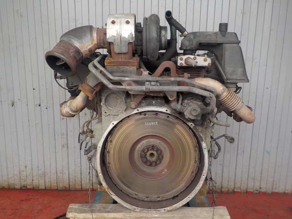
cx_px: 146
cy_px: 110
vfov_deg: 46.8
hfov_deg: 60.0
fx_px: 253
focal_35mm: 30
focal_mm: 4.1
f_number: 3.3
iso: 125
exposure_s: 1/100
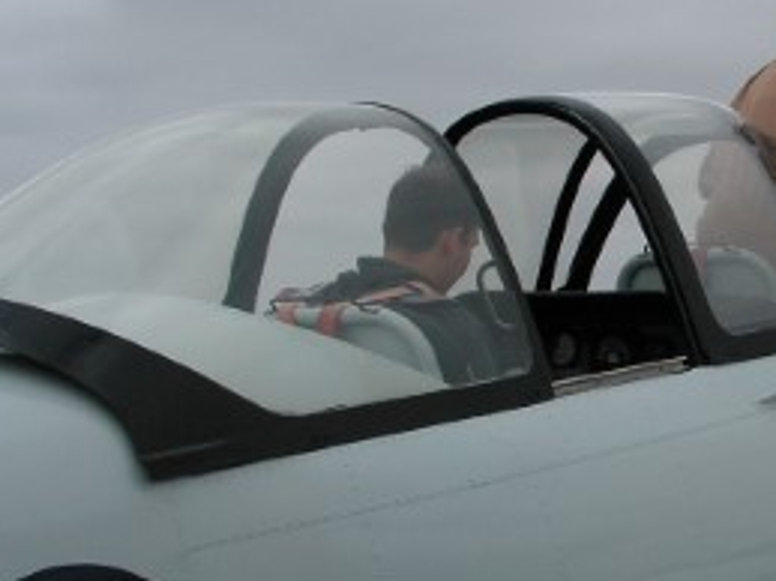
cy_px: 347
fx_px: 1994
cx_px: 707
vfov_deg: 16.6
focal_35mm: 89
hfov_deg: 21.5
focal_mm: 6
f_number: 4.8
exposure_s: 1/400
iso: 50
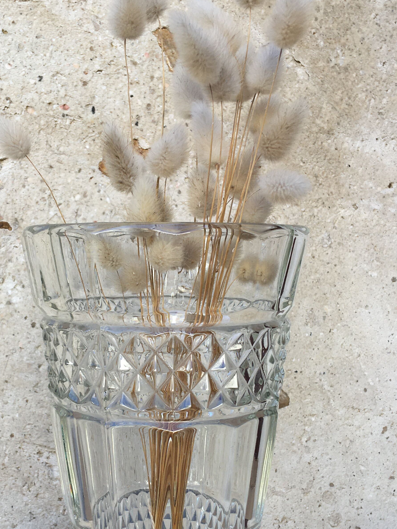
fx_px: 749
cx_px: 159
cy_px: 346
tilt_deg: -7.3
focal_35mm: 49
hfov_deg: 29.6
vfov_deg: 38.5
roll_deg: -0.7
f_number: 2.2
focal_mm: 4.15
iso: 25
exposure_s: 1/184
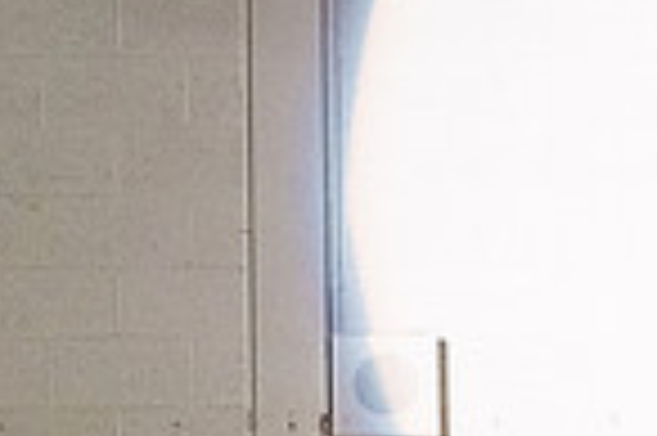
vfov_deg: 4.9
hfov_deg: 7.3
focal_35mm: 279
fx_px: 5086
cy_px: 303
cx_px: 994
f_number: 5
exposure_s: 1/320
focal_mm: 70
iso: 8000
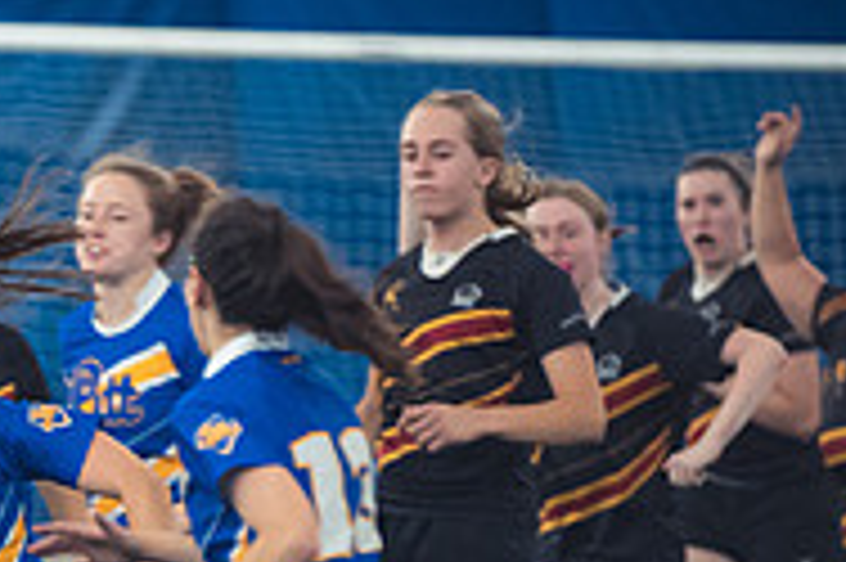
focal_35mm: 809
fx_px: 18994
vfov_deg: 1.7
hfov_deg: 2.5
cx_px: -315
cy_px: 566
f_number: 2.8
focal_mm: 175
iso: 3200
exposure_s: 1/320
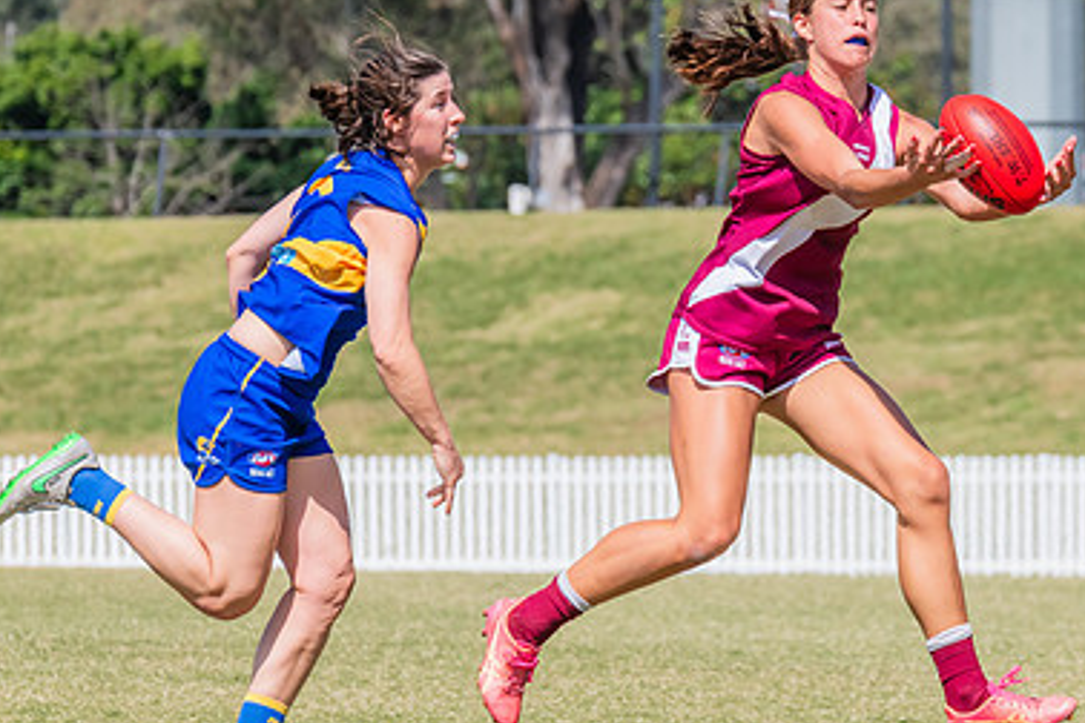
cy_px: 208
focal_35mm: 568
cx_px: 896
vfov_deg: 2.4
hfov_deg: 3.6
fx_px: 17118
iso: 800
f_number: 13
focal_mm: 310
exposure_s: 1/1250
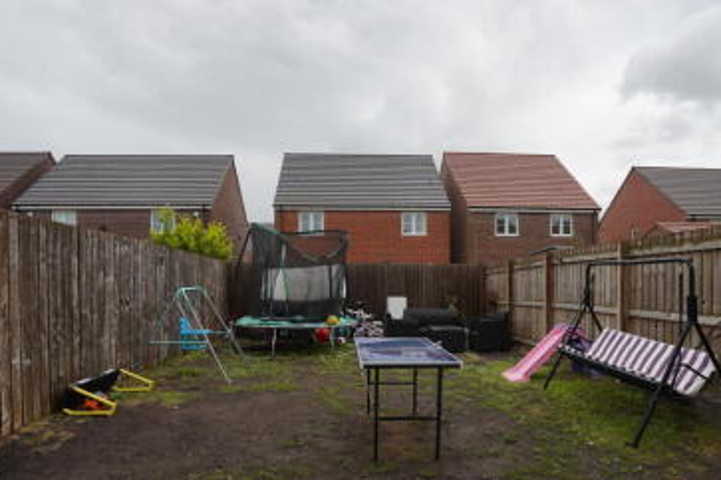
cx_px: 367
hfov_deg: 81.2
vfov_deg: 58.9
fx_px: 421
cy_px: 295
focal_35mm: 21
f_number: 10
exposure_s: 1/400
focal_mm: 16
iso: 400
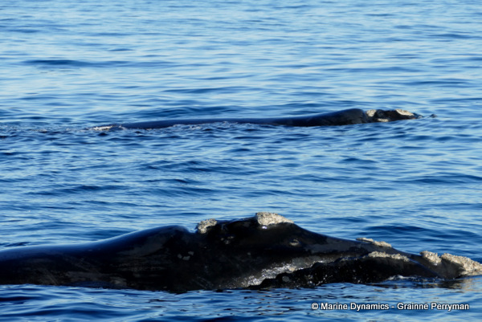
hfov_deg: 10.5
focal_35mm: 196
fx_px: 2626
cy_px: 161
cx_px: 241
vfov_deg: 7.0
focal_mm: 71.46
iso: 125
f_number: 4
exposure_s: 1/640
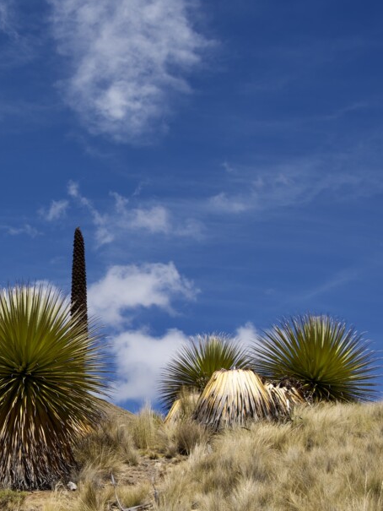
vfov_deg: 23.8
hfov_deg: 17.6
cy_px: 254
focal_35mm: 82
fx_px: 1209
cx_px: -1
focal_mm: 43
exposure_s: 1/640
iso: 100
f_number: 5
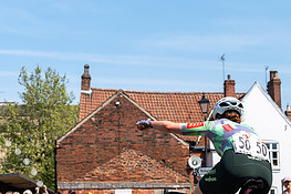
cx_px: 247
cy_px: 175
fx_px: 880
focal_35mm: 109
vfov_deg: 12.5
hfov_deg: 18.5
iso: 160
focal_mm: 35
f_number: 3.5
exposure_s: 1/2500
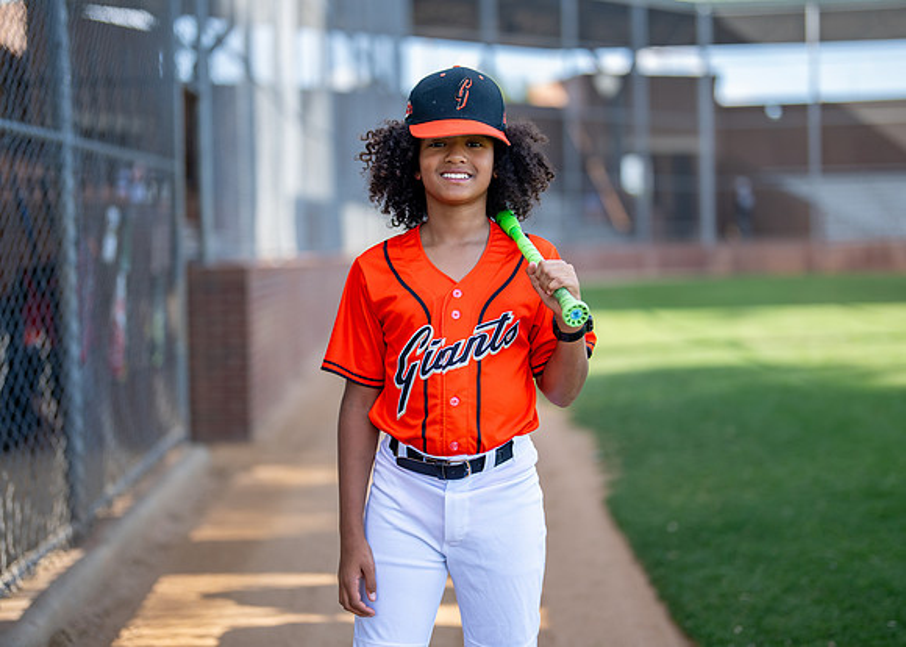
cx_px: 452
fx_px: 1443
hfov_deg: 34.9
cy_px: 310
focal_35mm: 56
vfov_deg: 25.3
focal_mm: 50
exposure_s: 1/1600
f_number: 1.2
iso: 125
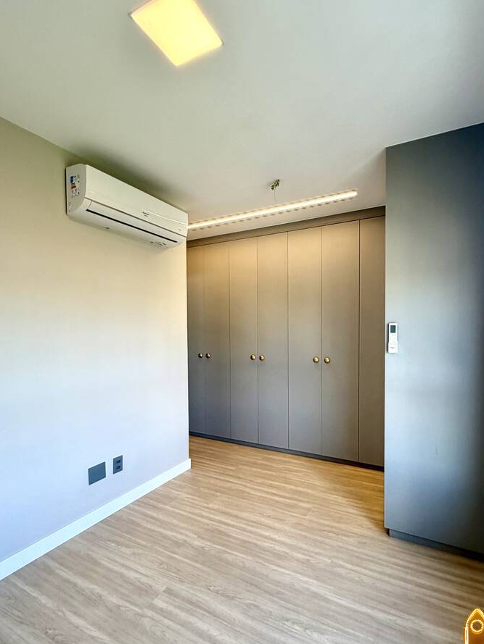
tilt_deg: -1.7
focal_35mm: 17
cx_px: 264
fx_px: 317
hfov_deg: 74.6
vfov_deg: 90.9
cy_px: 344
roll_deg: +0.2
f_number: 2.2
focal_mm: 2.22
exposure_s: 1/120
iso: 64
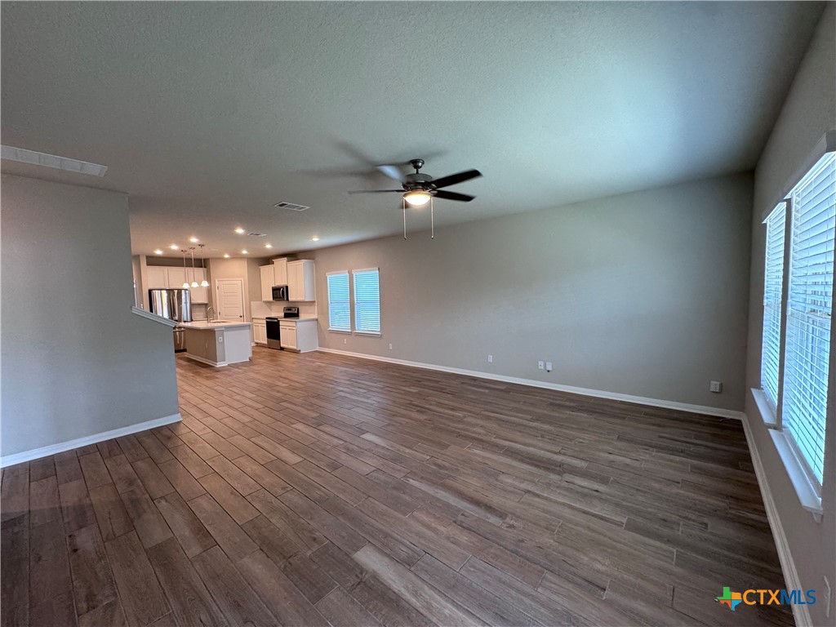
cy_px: 314
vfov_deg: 85.7
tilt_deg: -3.7
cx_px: 418
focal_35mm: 14
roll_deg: +1.5
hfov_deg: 102.1
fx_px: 338
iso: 250
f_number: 2.2
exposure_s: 1/120
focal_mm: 2.22
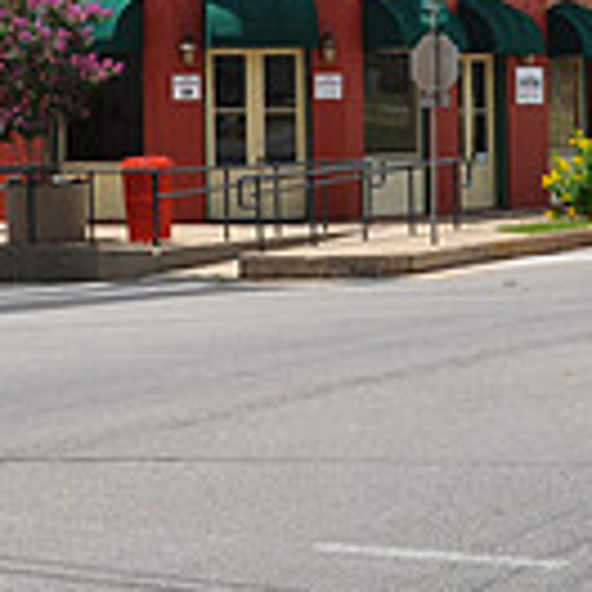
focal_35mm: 123
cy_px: -168
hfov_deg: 14.2
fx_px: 2380
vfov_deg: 13.7
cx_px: 287
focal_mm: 22
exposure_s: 1/320
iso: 200
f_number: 9
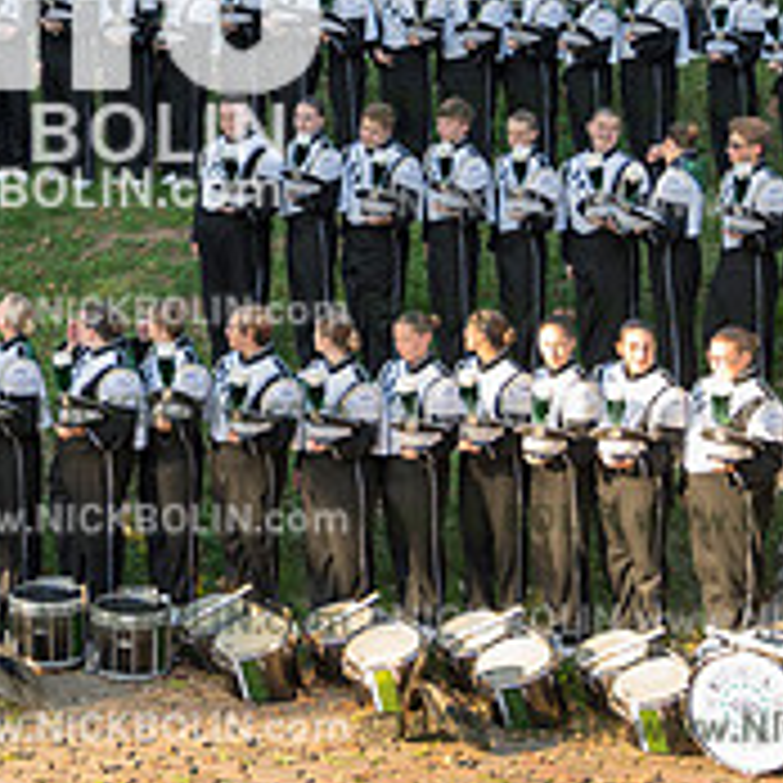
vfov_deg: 17.2
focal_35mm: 99
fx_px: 2534
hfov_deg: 17.2
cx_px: 0
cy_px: -2
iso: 125
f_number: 4
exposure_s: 1/100
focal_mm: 35
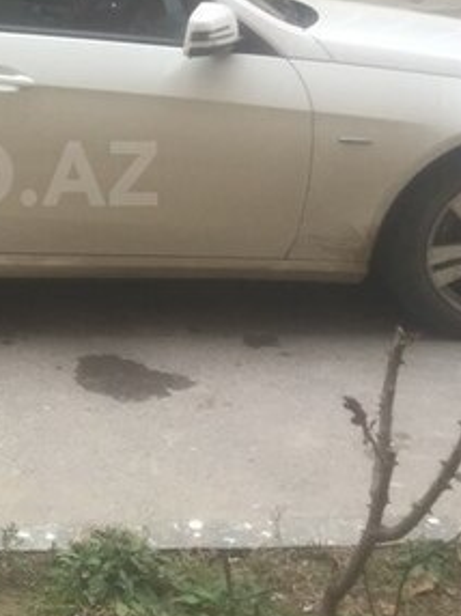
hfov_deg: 20.7
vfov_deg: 28.7
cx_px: -62
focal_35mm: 67
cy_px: 173
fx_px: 1191
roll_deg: +0.0
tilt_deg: -16.2
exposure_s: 1/33
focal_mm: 4.15
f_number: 2.2
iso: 80
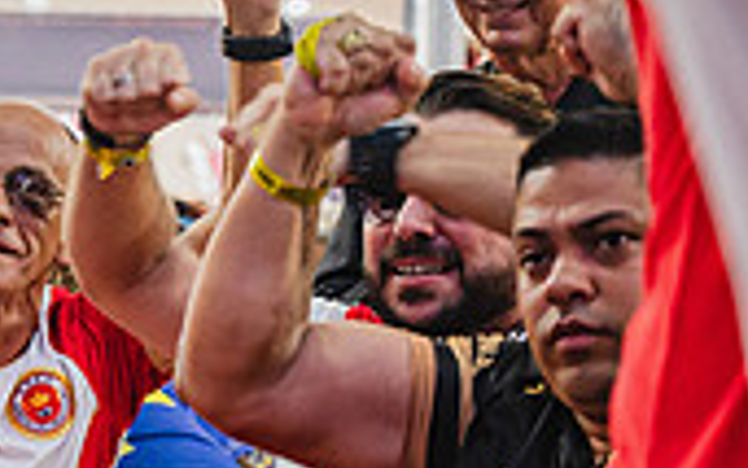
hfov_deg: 8.5
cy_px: 241
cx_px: -315
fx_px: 4935
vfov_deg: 5.4
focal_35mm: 242
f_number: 4
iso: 2000
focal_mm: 70
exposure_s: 1/250
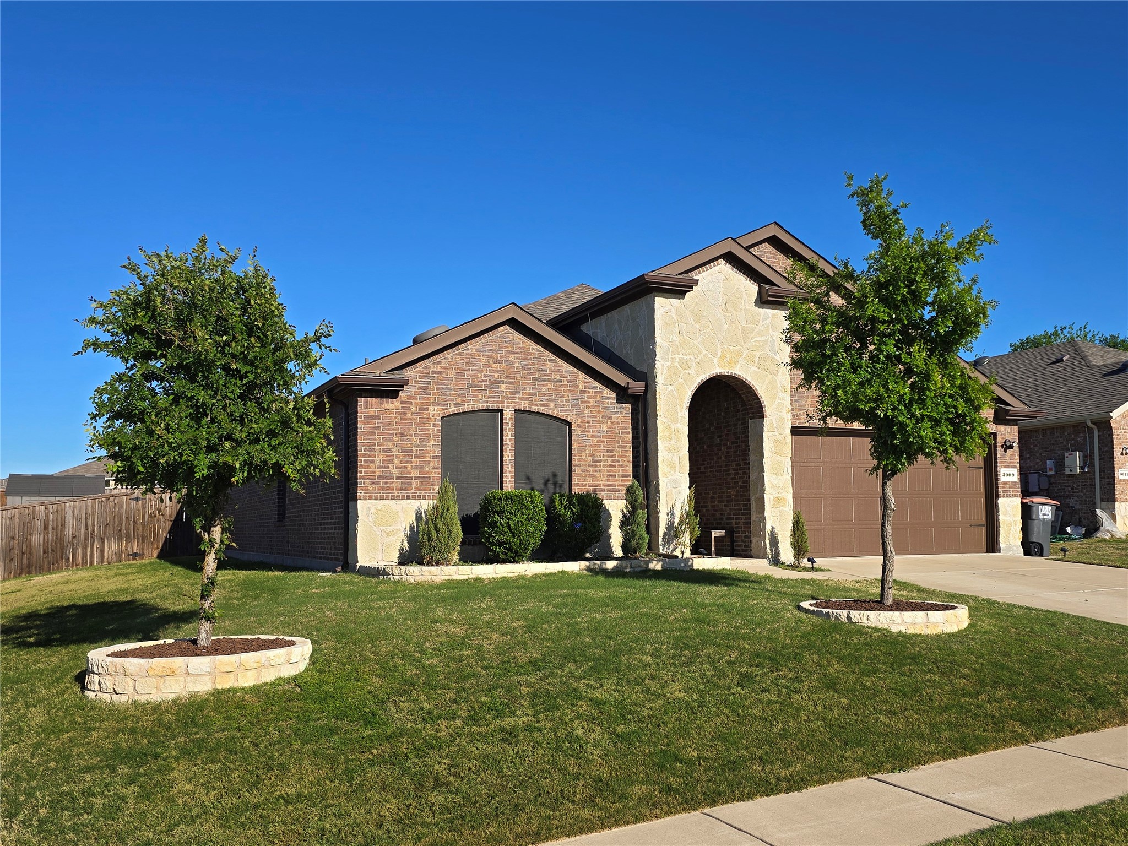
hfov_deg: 73.9
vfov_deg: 58.9
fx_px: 749
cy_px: 423
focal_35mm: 23
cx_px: 564
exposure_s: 1/580
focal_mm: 6.3
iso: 12
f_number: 1.7
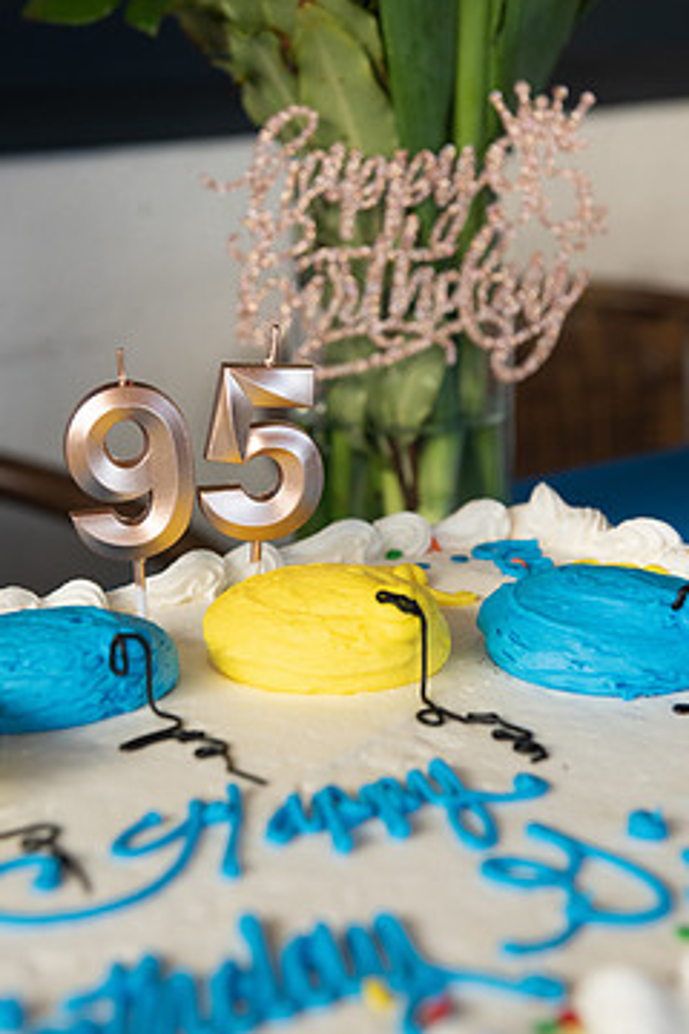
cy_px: 471
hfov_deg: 18.2
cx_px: 339
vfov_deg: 27.0
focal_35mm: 75
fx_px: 2153
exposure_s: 1/400
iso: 800
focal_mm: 60
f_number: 5
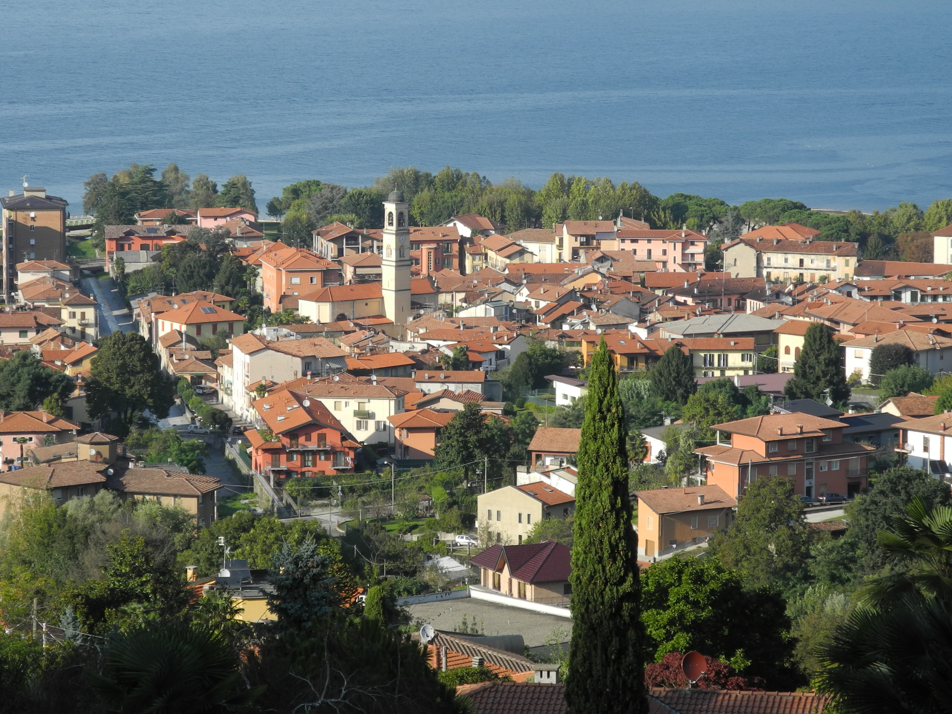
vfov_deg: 8.2
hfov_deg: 10.9
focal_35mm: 182
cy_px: 309
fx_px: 5005
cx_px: 405
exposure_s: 1/400
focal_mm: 32.6
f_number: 5
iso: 100
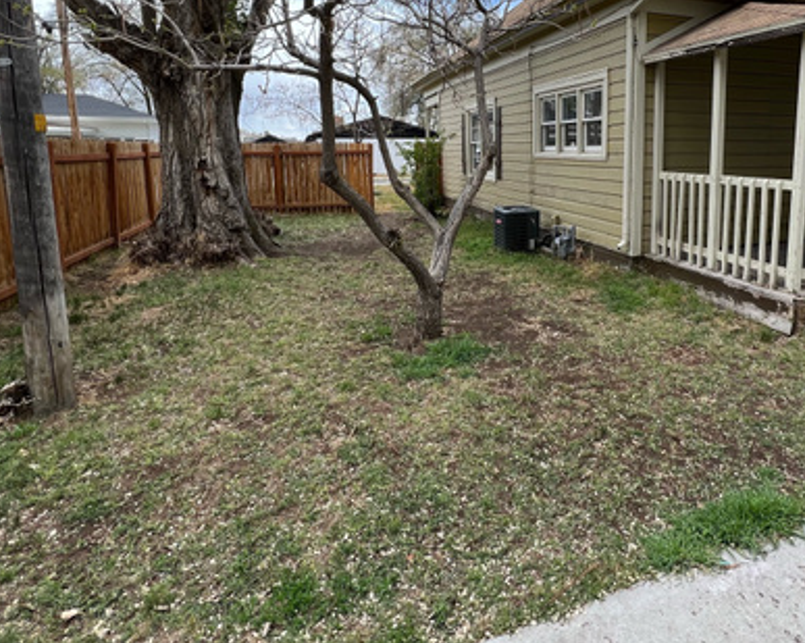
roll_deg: +0.2
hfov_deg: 75.8
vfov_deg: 63.7
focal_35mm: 21
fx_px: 500
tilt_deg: -5.6
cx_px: 520
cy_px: 210
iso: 32
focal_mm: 1.57
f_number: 1.8
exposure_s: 1/518
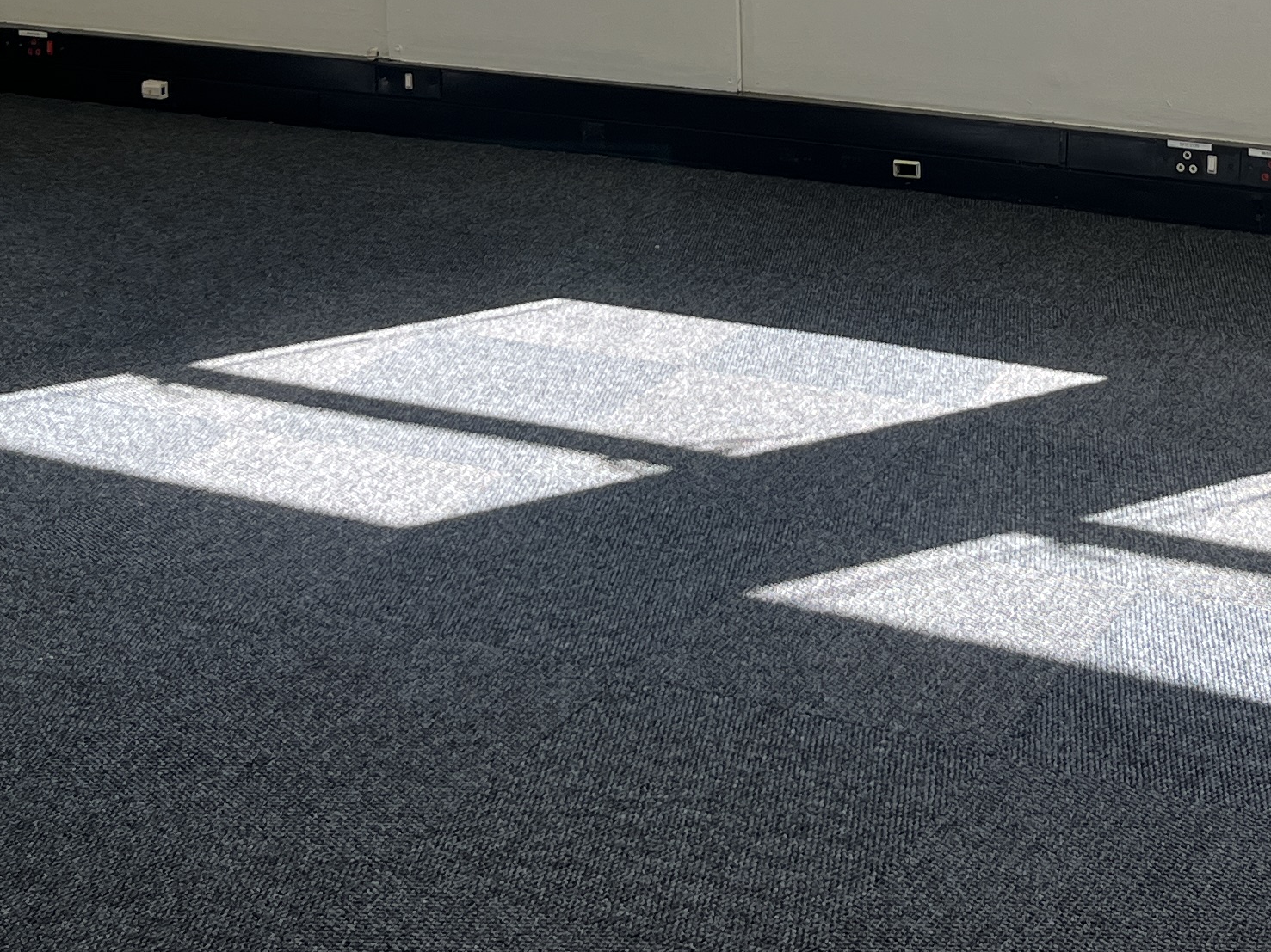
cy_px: -60
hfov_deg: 27.2
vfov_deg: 19.9
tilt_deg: -9.3
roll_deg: +1.6
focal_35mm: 71
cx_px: 888
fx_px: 2606
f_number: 1.6
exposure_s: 1/158
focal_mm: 5.1
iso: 40
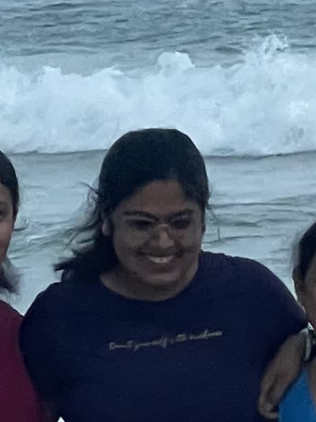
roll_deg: +3.3
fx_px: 5166
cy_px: 389
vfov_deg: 4.7
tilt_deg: -4.2
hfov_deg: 3.5
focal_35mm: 424
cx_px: 536
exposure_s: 1/60
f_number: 2.2
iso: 400
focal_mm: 7.5
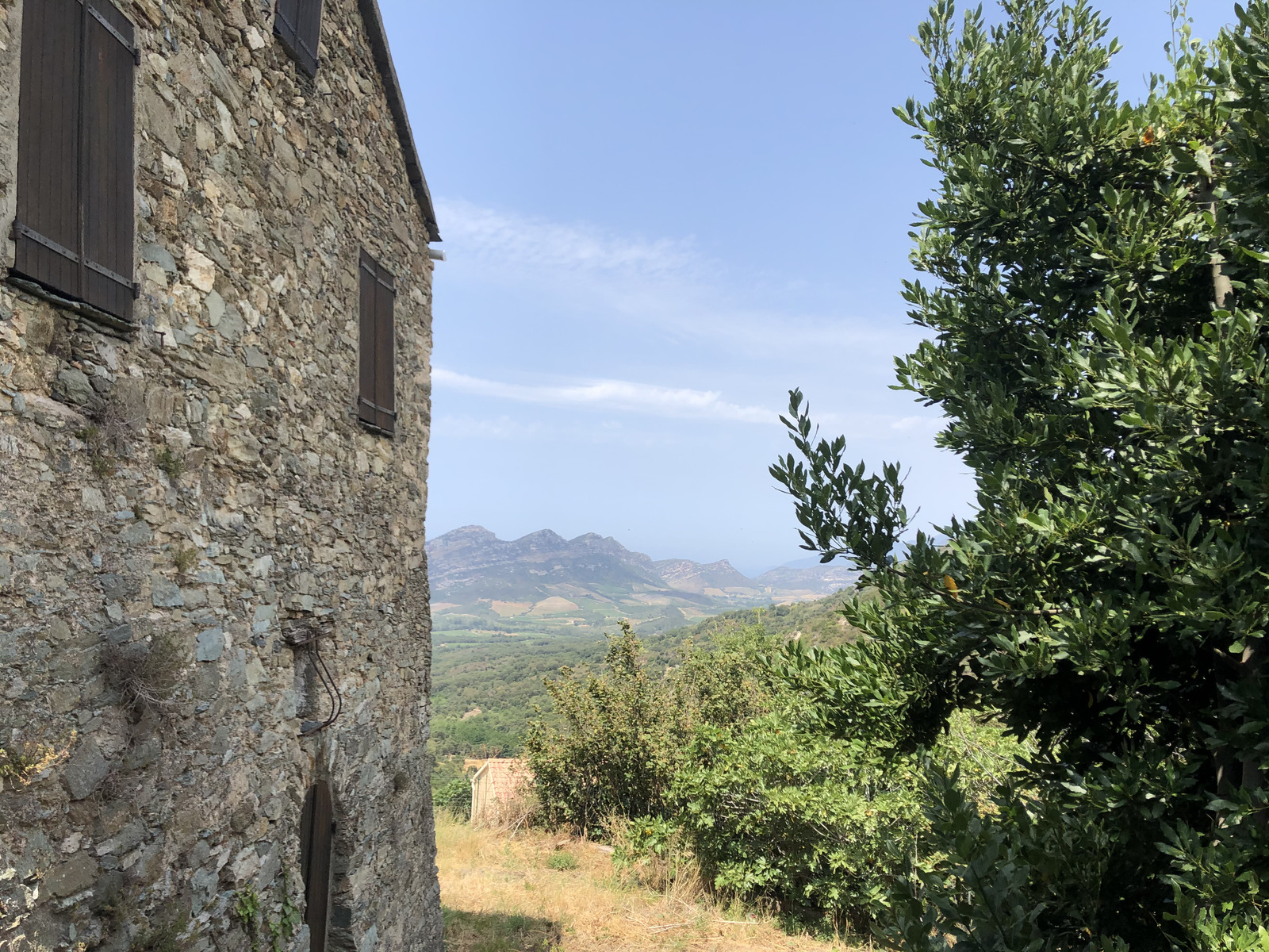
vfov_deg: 49.7
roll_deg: -2.1
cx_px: 634
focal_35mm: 28
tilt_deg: +3.9
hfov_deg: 63.4
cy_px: 476
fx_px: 1026
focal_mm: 4
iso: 20
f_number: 1.8
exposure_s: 1/1869
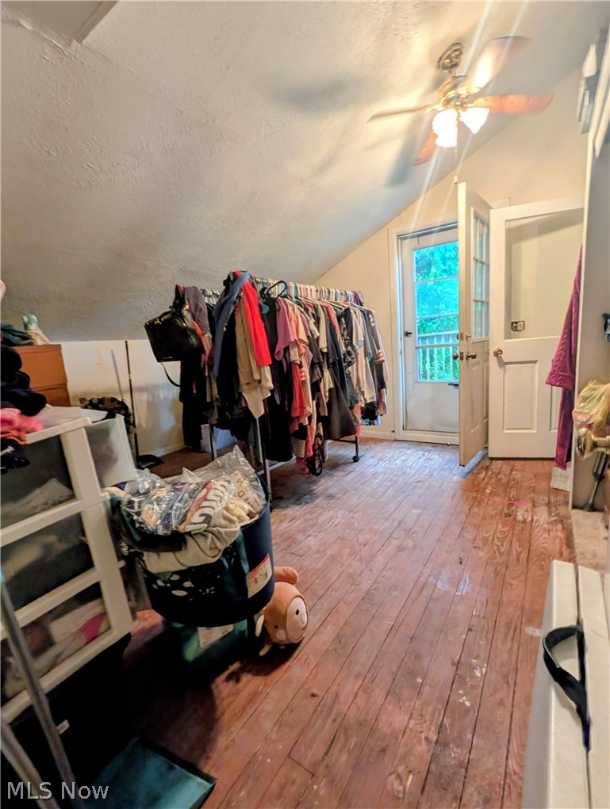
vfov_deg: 110.4
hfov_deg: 94.7
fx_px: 281
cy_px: 404
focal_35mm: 12
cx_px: 305
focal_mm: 2.02
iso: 82
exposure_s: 1/30
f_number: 1.7
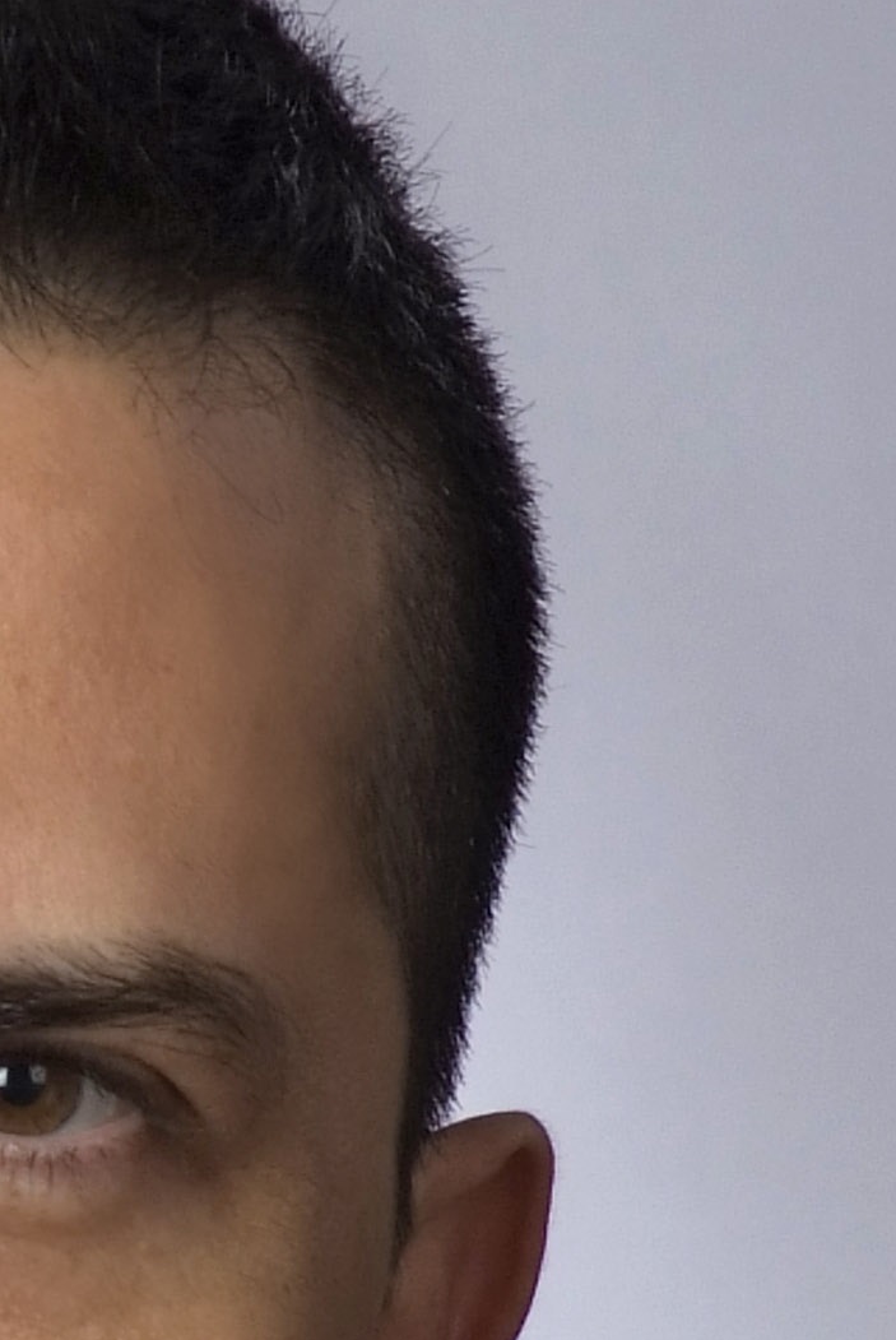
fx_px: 23837
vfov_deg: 3.2
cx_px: -377
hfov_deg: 2.2
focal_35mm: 640
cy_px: 2039
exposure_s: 1/60
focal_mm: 105
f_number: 10
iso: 160
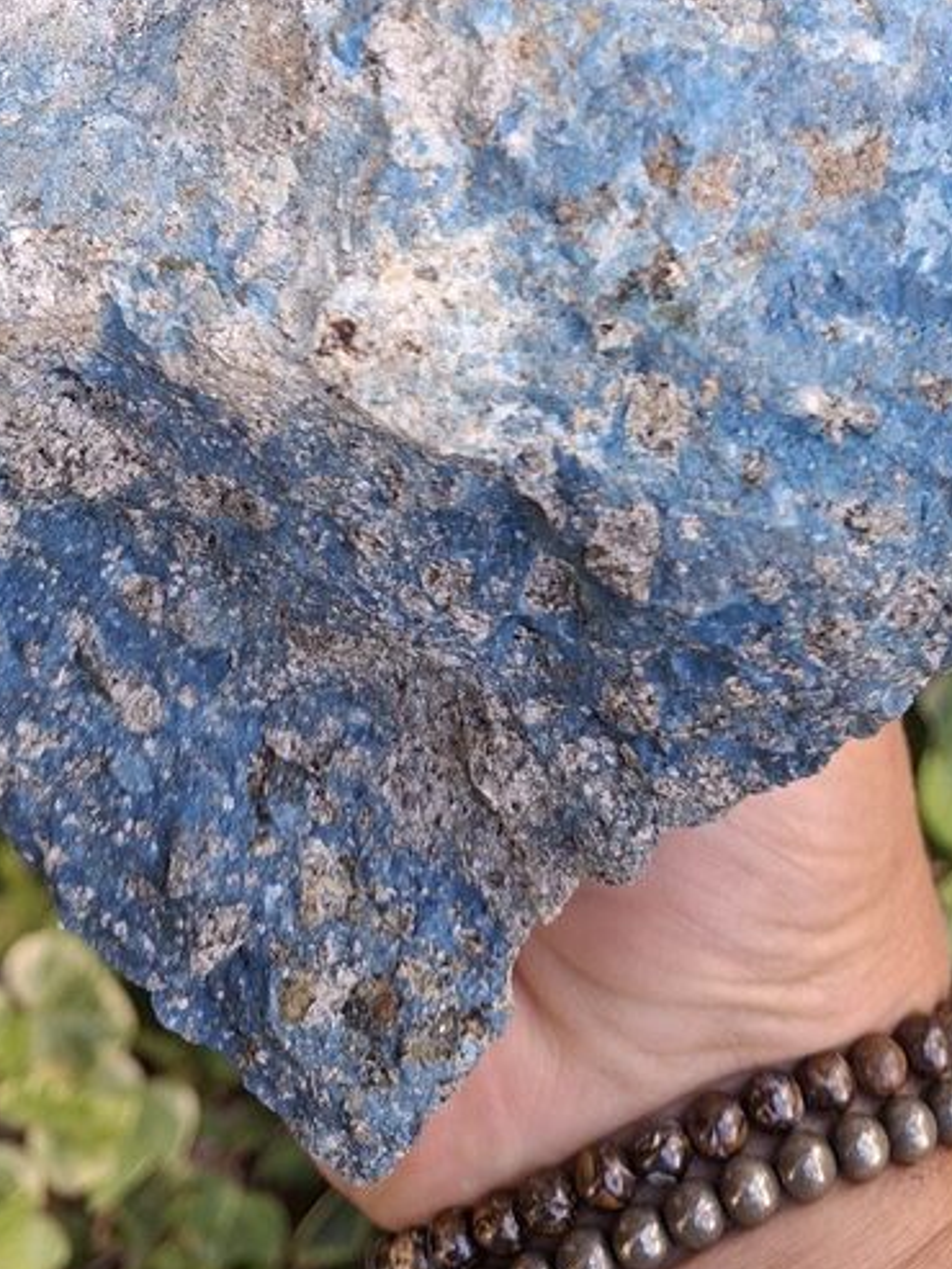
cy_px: -162
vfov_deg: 30.4
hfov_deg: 26.1
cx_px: 417
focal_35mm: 56
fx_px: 2053
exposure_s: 1/120
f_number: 1.8
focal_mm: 5.54
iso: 64
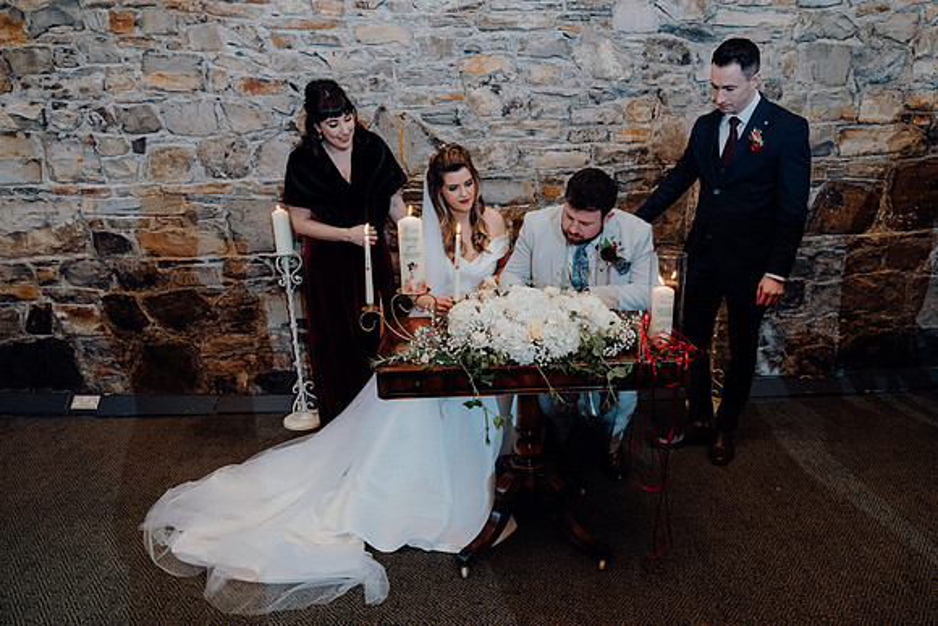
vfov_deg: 51.5
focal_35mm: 25
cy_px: 324
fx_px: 648
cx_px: 486
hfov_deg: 71.7
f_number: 3.5
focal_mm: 24
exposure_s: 1/200
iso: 2500
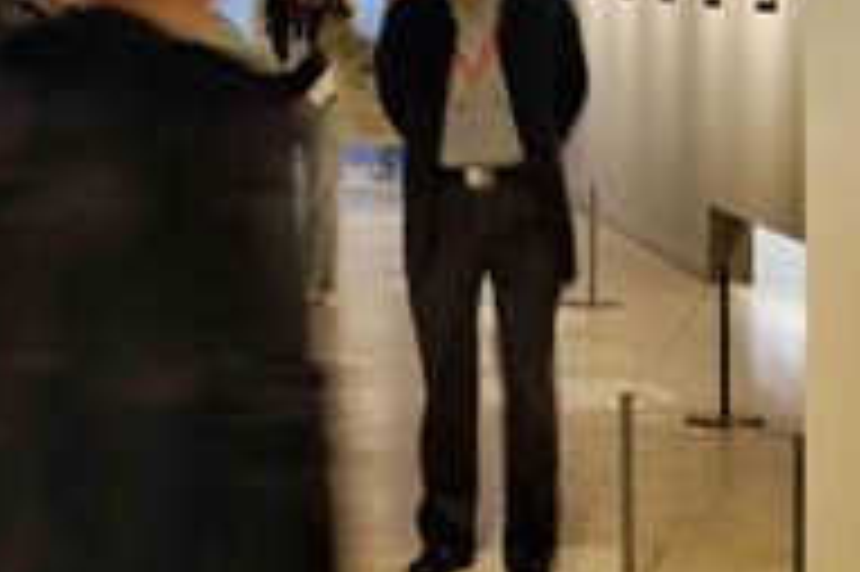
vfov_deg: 10.4
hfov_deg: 15.6
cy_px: -7
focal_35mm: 130
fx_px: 3103
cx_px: 122
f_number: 4
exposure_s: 1/10
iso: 800
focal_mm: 31
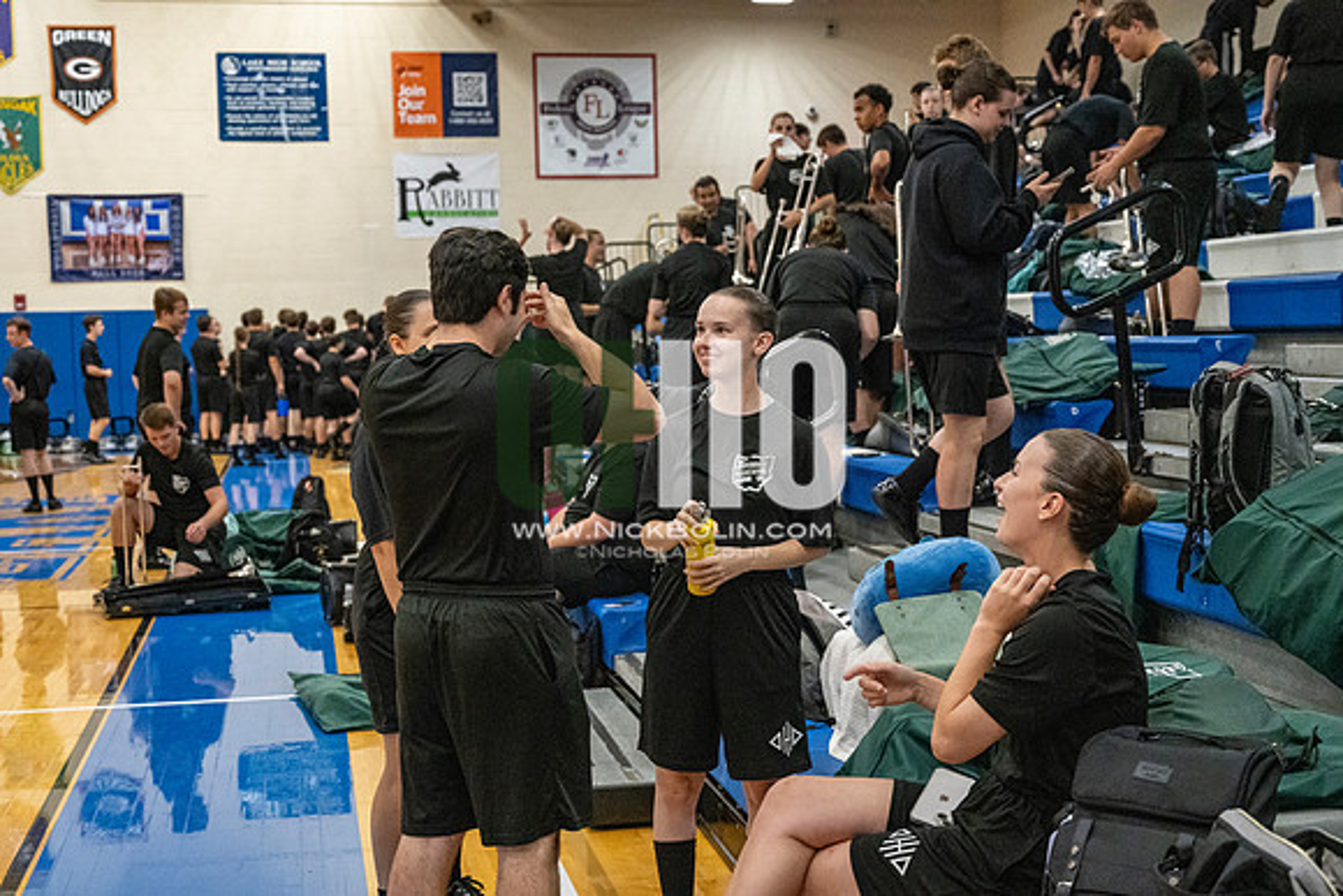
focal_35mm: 47
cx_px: 672
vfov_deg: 28.7
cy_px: 448
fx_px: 1754
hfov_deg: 41.9
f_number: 4
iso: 8000
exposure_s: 1/800
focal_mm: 47
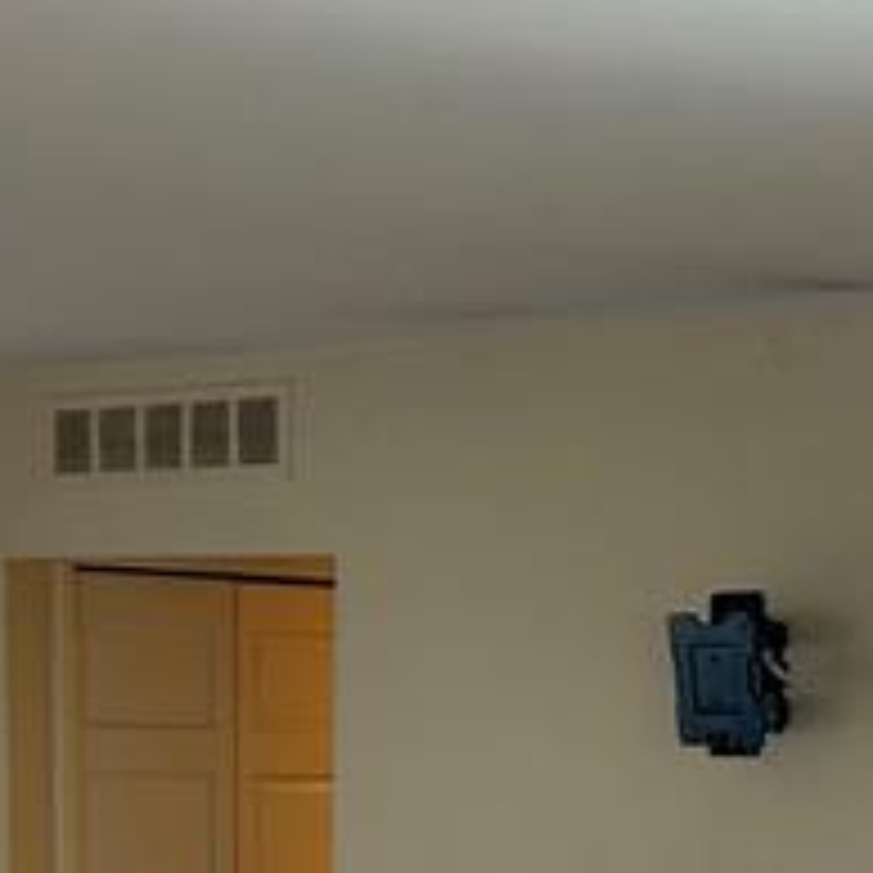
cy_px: 1490
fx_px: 3452
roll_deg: -1.3
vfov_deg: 13.2
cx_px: 603
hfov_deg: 14.4
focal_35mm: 121
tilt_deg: -10.7
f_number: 1.5
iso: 100
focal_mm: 5.7
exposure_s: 1/60
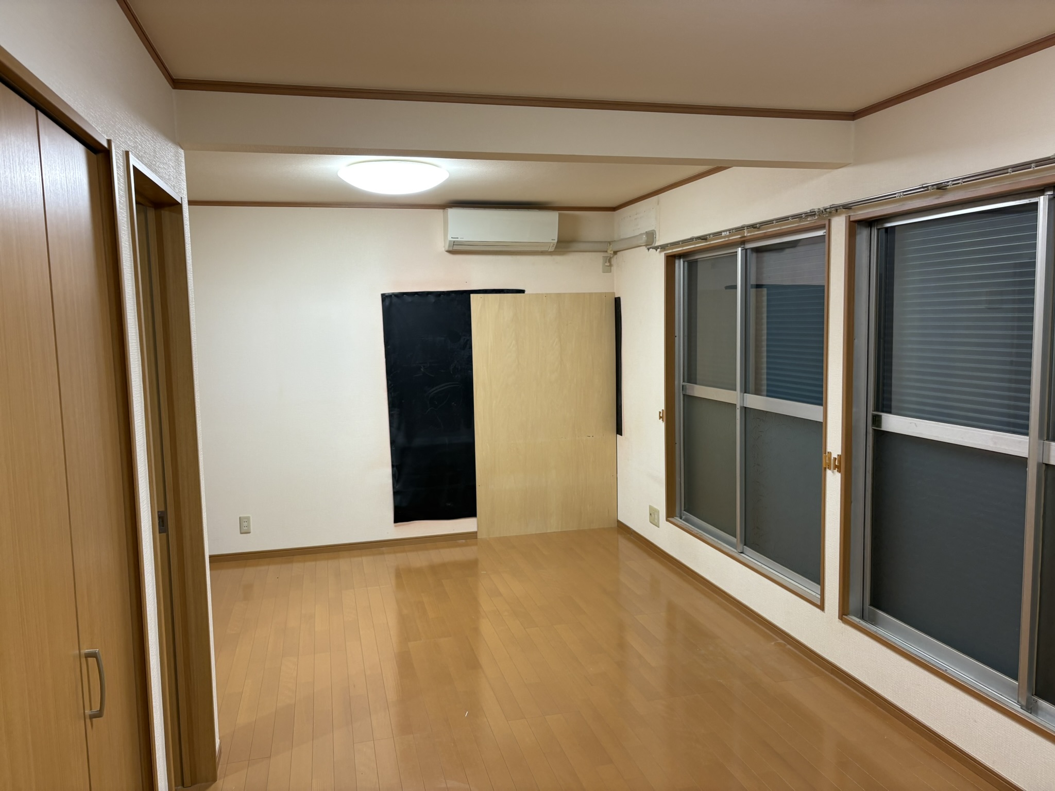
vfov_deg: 53.1
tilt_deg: -6.2
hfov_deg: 67.3
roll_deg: +1.2
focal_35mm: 26
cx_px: 528
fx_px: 792
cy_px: 396
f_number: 1.6
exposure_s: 1/50
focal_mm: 5.96
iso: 100
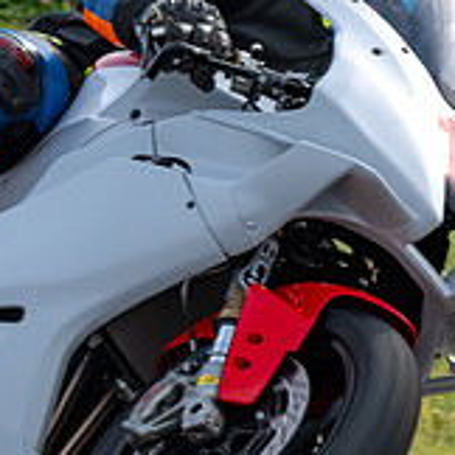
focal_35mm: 1327
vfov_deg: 1.3
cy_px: 261
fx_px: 19734
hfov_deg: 1.3
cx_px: -491
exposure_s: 1/800
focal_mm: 250
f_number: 11
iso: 800
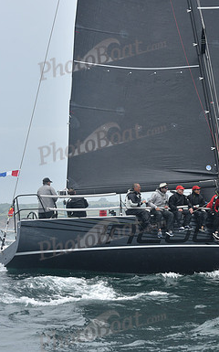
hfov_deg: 10.3
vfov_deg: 16.6
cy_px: 176
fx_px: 1205
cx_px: 214
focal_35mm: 126
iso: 320
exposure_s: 1/1000
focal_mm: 82
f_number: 7.1
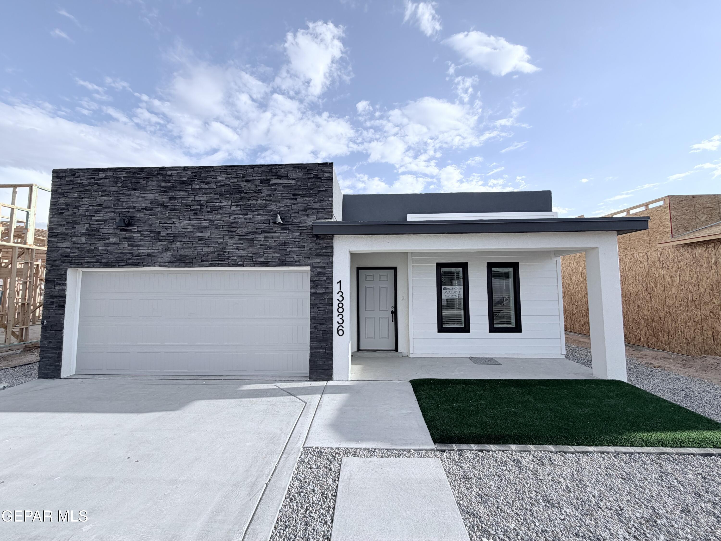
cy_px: 270
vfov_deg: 85.7
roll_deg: +1.5
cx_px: 360
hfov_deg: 102.1
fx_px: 292
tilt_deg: +2.0
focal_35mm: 14
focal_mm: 2.22
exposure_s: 1/770
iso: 25
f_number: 2.2
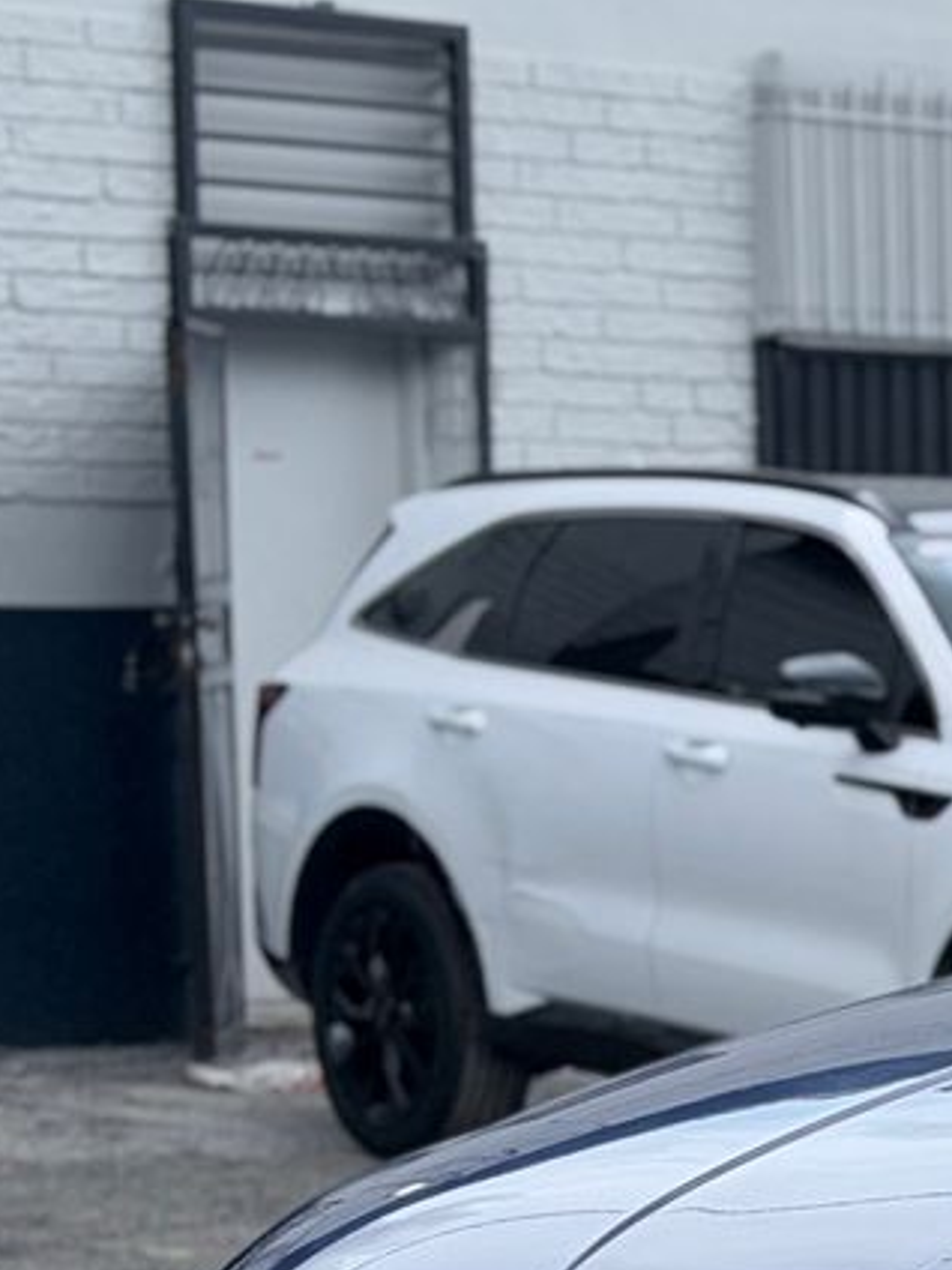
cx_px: 1991
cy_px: 1453
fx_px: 6637
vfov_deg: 10.8
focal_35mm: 181
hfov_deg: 7.8
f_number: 1.78
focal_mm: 6.76
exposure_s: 1/2342
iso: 64
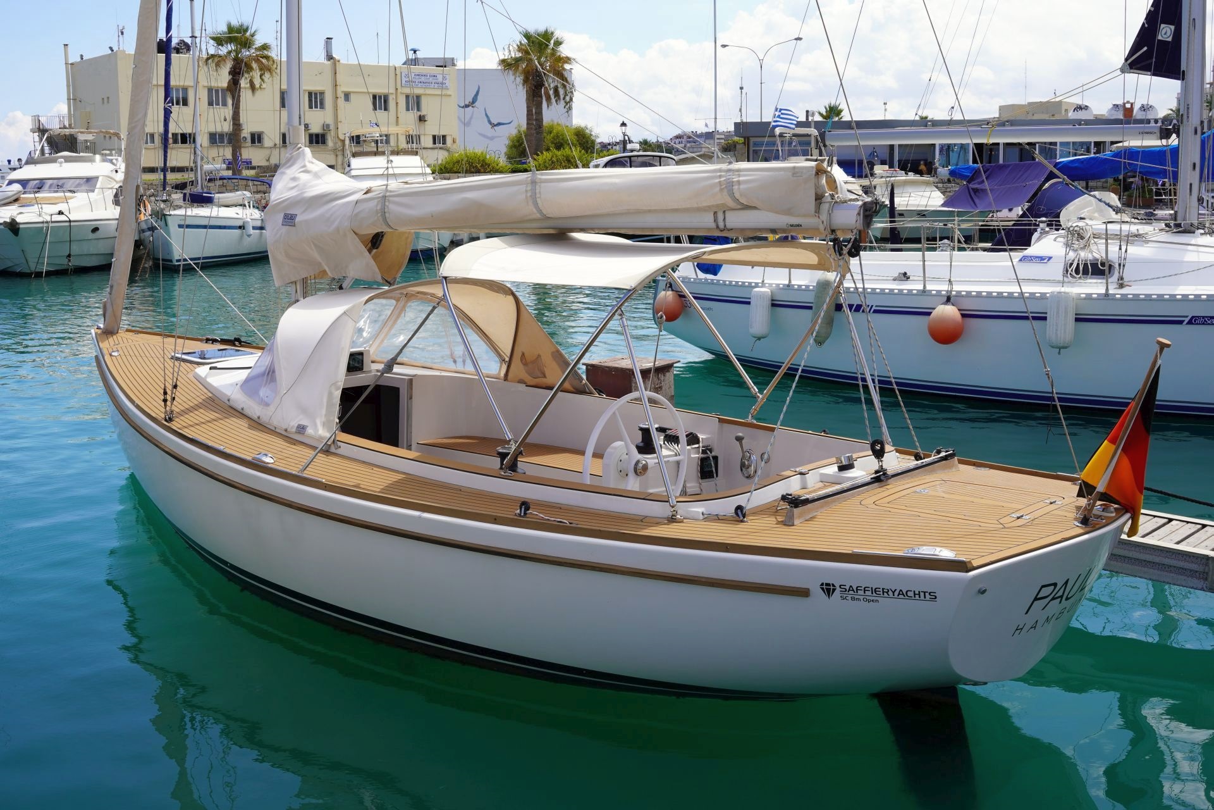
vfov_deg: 35.4
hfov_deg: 51.1
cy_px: 405
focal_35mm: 38
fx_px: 1270
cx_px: 607
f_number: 10
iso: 100
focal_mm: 25.1
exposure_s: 1/160
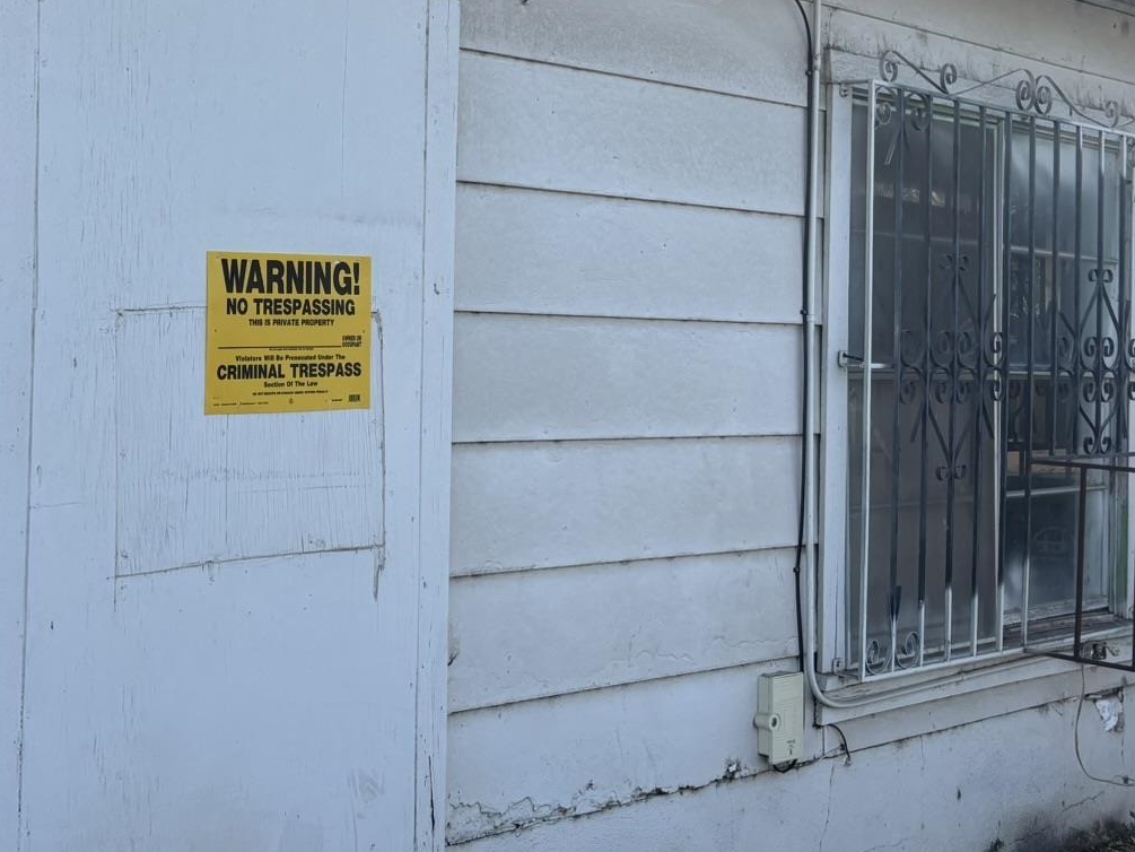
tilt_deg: -0.1
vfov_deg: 27.4
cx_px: 332
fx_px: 1738
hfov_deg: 35.6
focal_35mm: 53
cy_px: 296
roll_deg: +1.0
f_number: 1.6
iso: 50
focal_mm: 5.96
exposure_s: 1/1103
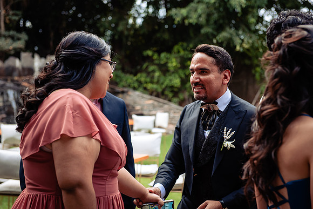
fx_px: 609
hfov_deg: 28.8
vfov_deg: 19.5
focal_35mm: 70
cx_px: 156
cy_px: 104
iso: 500
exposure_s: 1/125
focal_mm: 70
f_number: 4
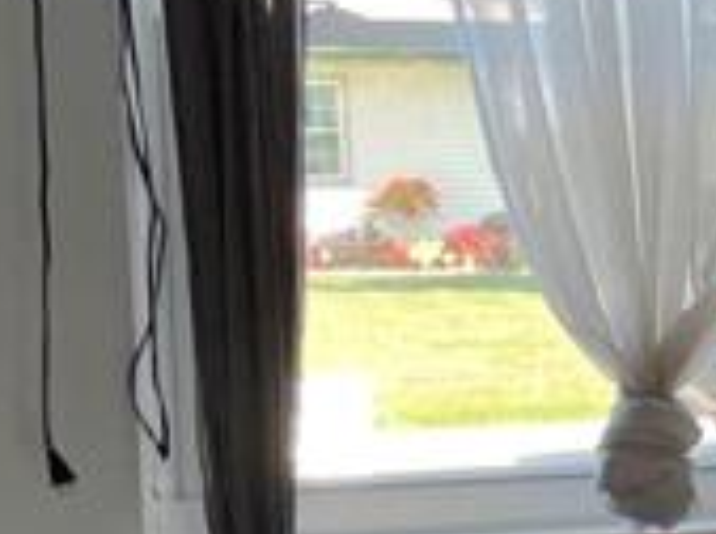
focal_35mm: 158
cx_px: 1830
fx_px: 3261
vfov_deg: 9.3
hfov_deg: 10.4
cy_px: 479
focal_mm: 4.2
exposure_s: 1/121
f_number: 1.6
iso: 80
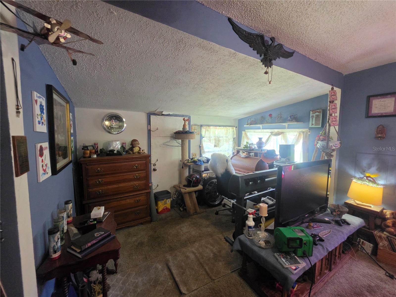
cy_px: 148
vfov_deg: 89.9
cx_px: 198
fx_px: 149
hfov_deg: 106.2
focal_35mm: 13
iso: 500
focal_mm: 2.2
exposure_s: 1/60
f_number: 1.9
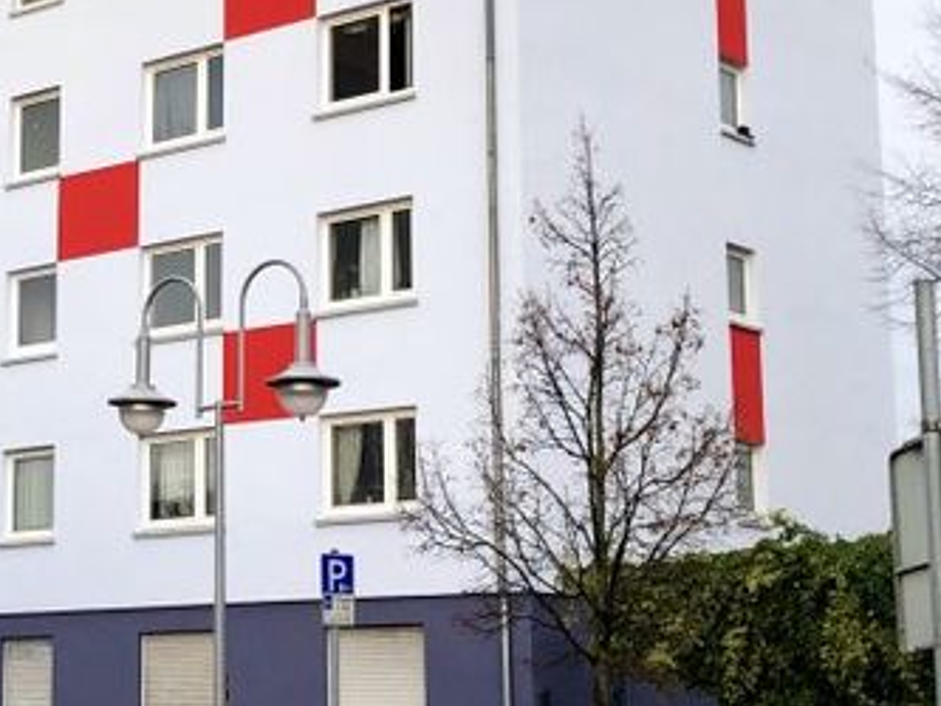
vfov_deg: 17.2
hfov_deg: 22.3
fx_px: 2339
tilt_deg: +12.3
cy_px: 305
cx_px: 113
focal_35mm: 86
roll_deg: -0.9
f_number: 1.8
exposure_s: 1/381
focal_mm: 3.99
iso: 20
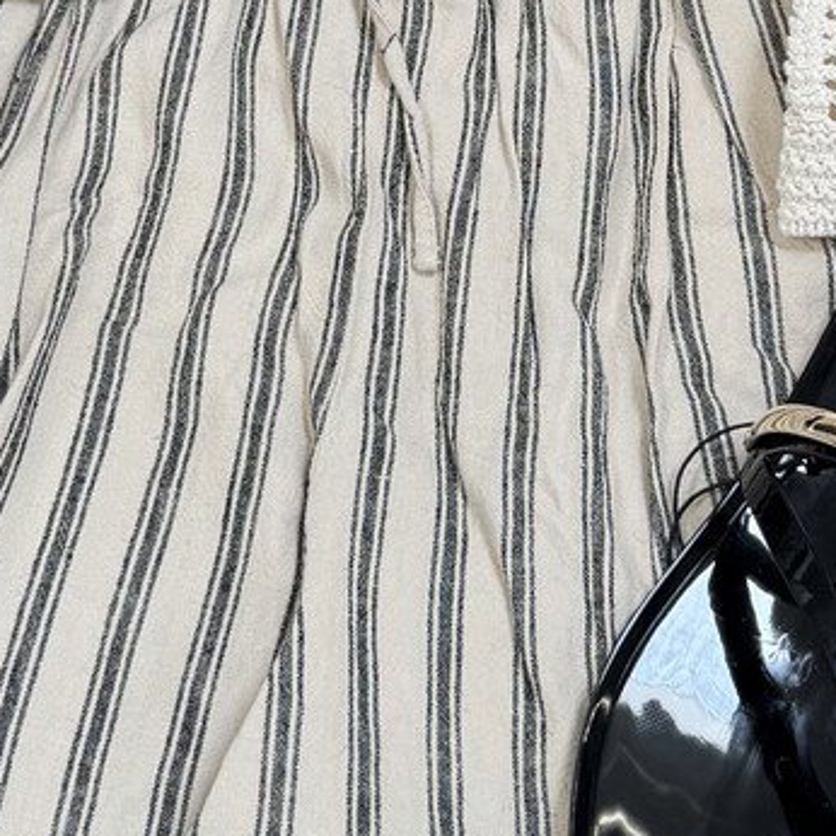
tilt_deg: -63.4
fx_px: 2678
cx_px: 336
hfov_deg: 17.7
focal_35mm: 98
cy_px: -230
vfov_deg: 16.8
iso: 50
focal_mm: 6.76
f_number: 1.78
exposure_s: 1/125
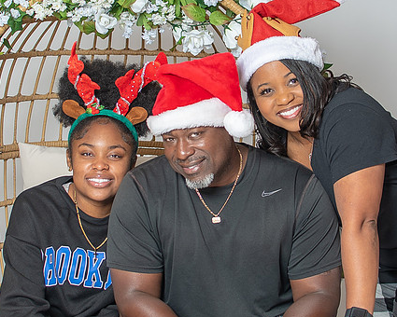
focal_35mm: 106
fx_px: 1245
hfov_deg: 18.1
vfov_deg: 14.5
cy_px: 95
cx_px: 202
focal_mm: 35
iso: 100
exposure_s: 1/250
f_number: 3.2
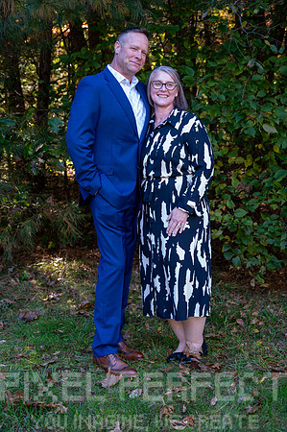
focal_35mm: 64
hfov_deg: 21.2
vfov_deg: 31.5
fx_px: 767
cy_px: 216
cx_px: 144
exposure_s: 1/60
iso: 800
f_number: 6
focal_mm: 64
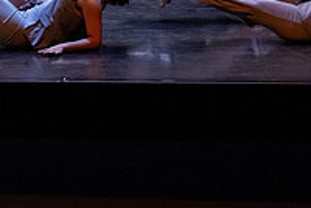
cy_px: -74
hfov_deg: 15.7
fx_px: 1107
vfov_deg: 10.5
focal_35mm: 128
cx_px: 16
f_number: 4
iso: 4000
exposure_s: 1/320
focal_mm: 40
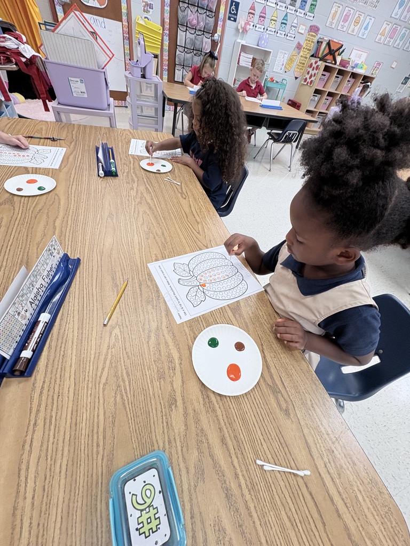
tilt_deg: -46.6
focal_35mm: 14
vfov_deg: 102.1
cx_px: 205
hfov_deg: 85.7
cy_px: 273
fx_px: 221
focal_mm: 2.22
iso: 80
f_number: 2.2
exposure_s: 1/120
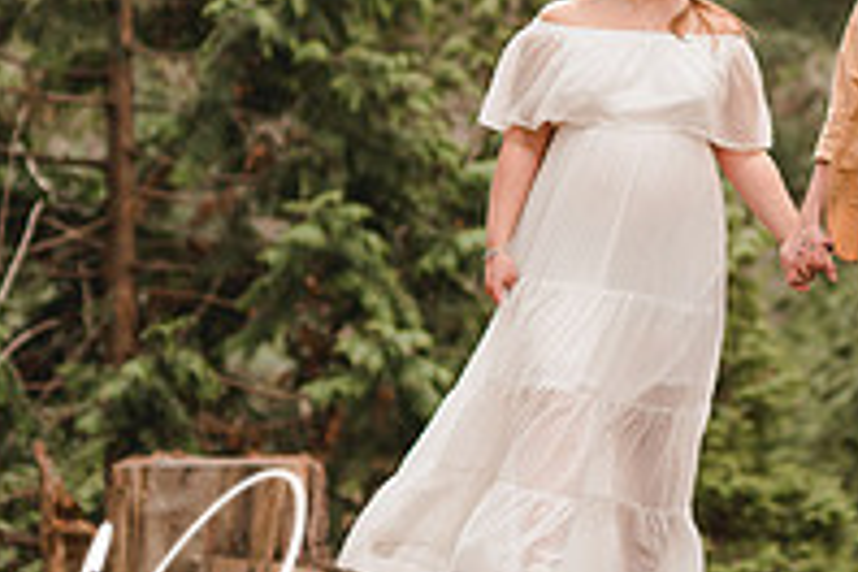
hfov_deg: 10.7
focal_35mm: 192
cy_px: 209
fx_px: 4576
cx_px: 628
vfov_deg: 7.2
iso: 250
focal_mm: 50
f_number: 1.4
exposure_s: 1/125
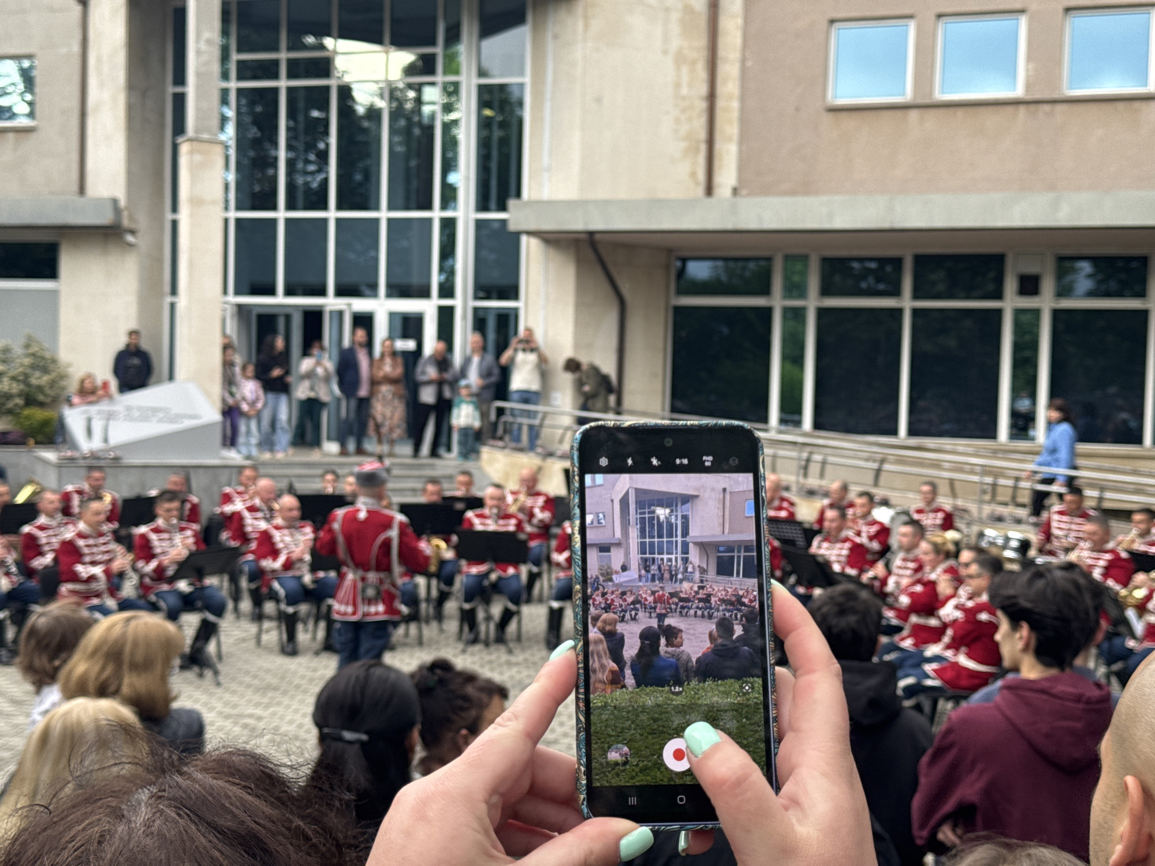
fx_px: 1602
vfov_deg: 30.3
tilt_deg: -1.8
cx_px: 578
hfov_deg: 39.7
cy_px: 433
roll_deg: +0.2
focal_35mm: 48
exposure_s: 1/243
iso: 64
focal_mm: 6.76
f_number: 1.78
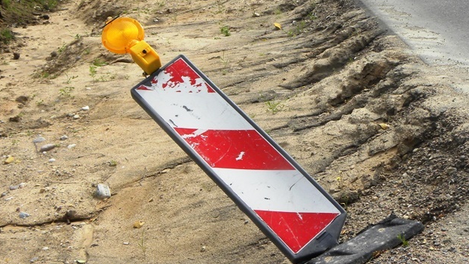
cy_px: 94
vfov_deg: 20.3
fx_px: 734
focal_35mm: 59
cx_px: 316
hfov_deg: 35.1
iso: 64
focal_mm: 5.9
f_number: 5
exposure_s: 1/297
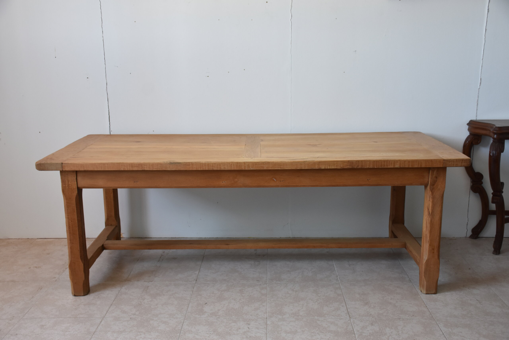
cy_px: 170
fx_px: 551
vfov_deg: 34.2
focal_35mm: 39
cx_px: 254
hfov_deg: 49.6
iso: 800
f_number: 4.5
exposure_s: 1/80
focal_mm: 26
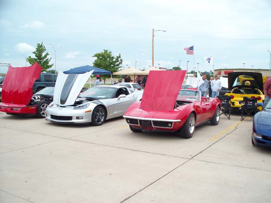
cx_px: 136
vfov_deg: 39.7
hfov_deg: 51.4
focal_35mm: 36
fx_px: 282
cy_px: 102
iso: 64
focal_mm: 7.5
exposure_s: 1/500
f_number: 2.8
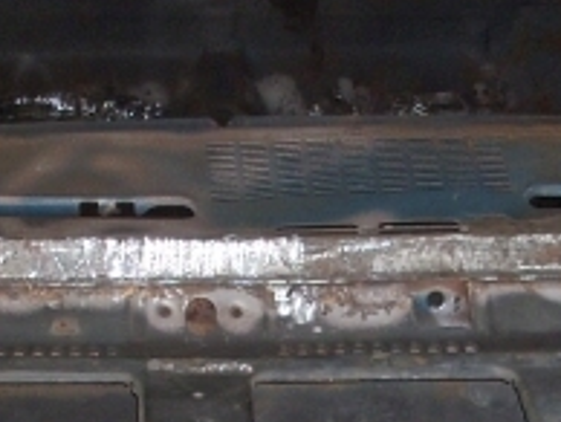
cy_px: 481
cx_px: 289
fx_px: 2320
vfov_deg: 10.3
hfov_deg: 13.8
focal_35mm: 143
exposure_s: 1/30
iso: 100
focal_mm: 6.2
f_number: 2.8
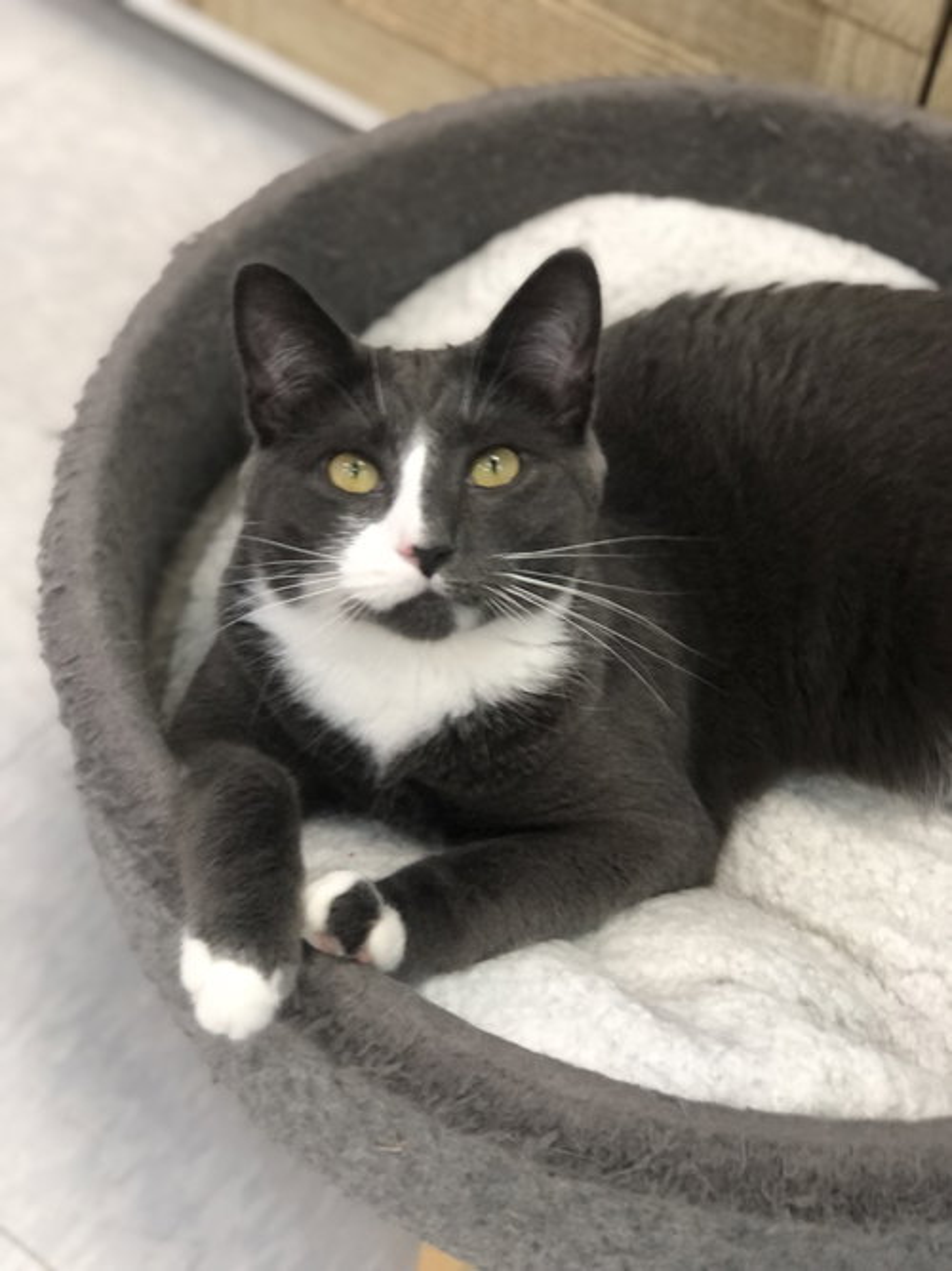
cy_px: 636
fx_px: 2091
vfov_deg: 33.8
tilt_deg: -50.3
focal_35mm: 57
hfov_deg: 25.7
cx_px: 476
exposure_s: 1/30
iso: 200
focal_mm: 6.6
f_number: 2.8
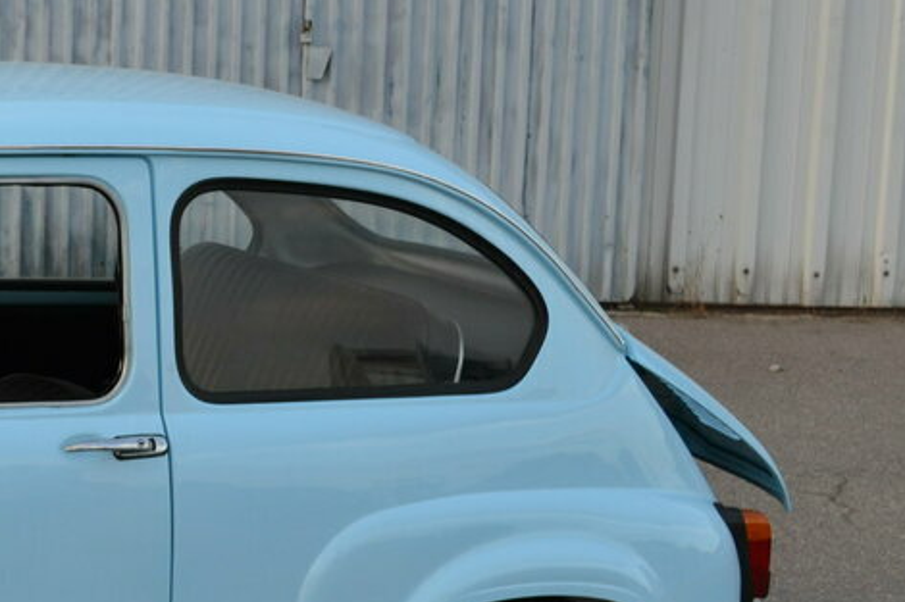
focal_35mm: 92
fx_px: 2312
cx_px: -48
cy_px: 385
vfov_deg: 14.8
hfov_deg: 21.2
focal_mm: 24
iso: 220
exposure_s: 1/125
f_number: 5.6
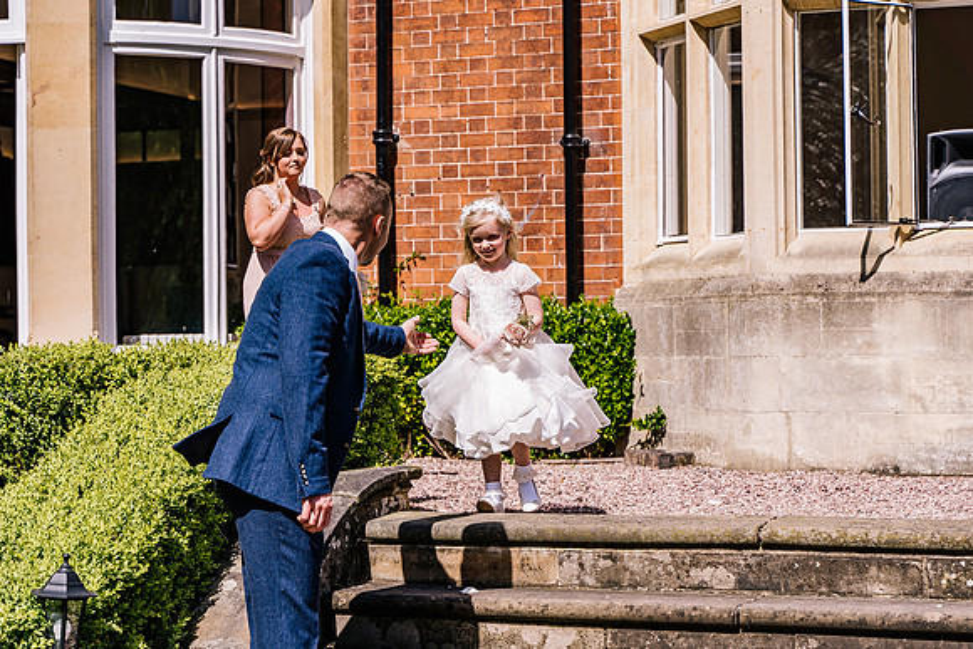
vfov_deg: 17.4
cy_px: 324
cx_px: 487
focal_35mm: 78
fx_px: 2115
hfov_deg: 25.9
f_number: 5
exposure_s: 1/1600
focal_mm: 75
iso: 160
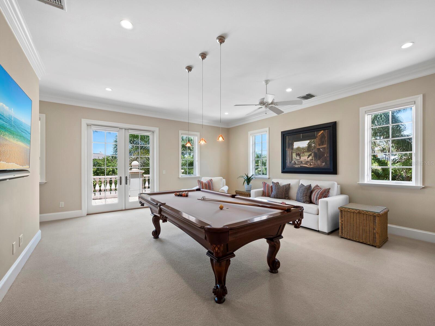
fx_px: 176
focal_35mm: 14
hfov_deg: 102.0
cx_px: 218
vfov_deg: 85.7
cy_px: 163
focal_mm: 7
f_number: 10
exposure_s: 1/13
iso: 400
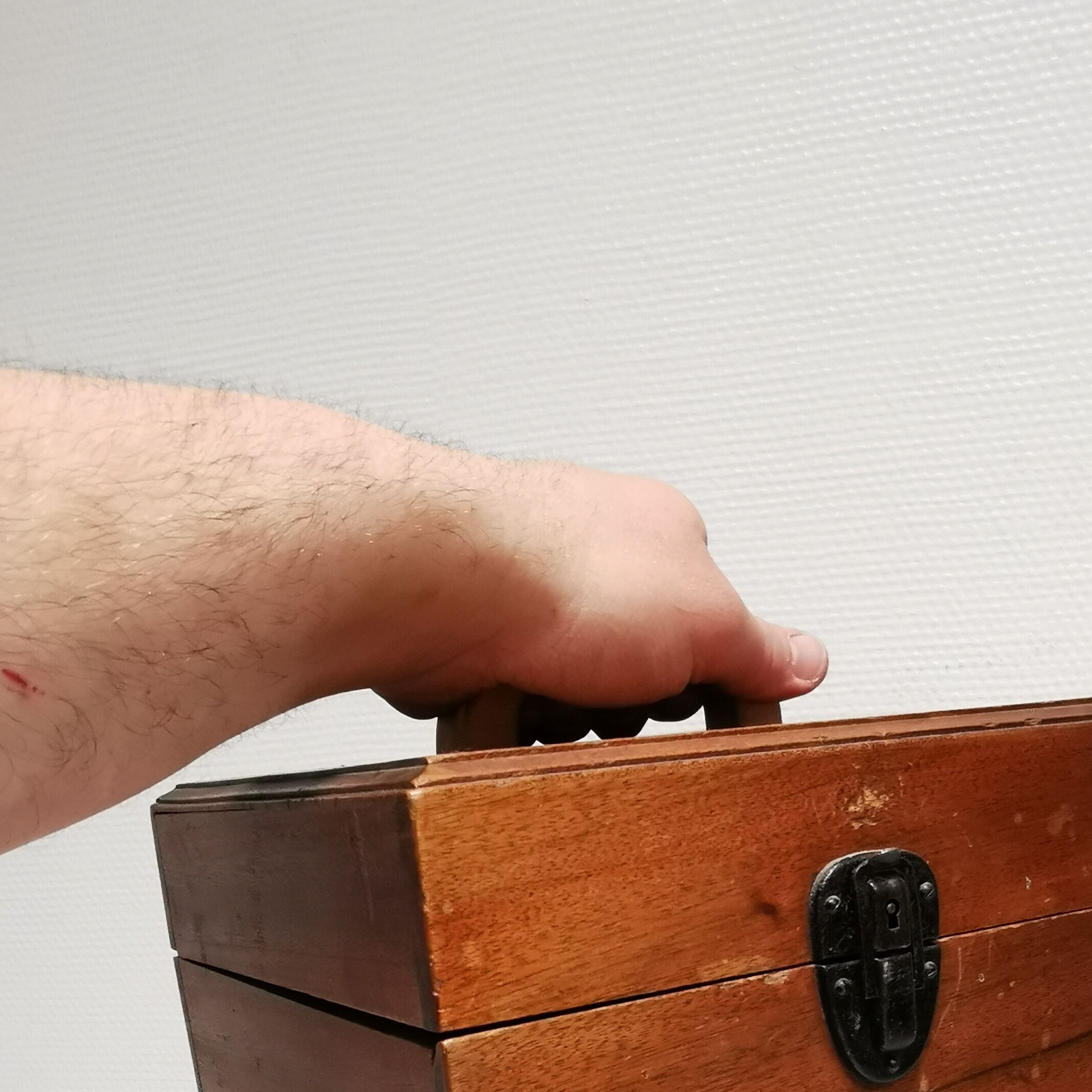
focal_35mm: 38
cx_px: 669
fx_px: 1356
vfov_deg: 39.0
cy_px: 1083
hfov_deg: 43.6
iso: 320
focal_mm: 2.26
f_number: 2.2
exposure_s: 1/34.5
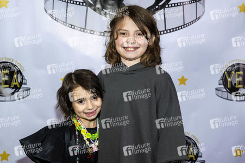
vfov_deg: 29.2
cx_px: 122
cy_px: 82
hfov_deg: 42.8
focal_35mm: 46
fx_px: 313
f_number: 5.6
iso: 800
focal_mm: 46
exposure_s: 1/200
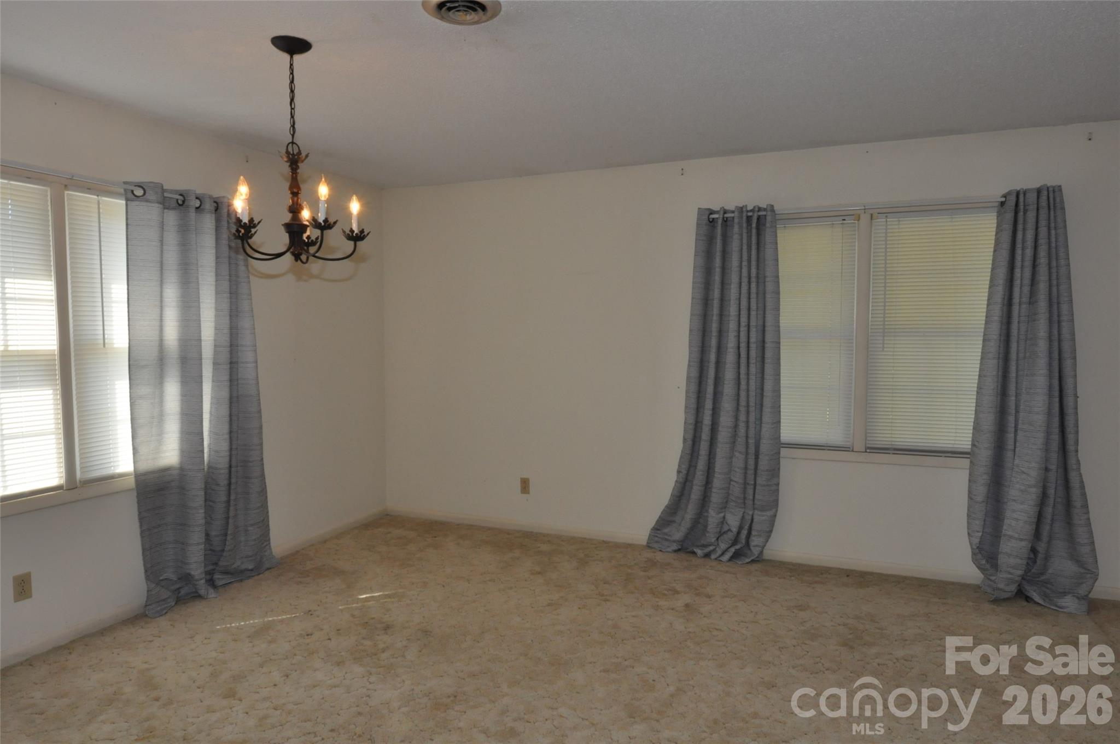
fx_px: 652
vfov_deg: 59.4
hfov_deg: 81.3
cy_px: 372
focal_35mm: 21
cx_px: 560
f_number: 5.6
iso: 800
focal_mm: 14
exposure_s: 1/60
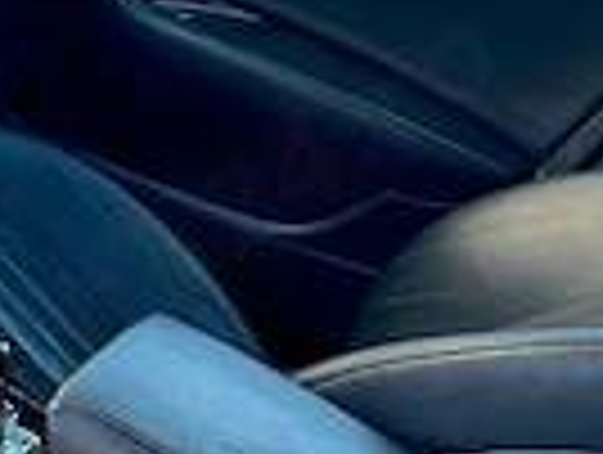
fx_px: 2024
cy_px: 261
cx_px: -315
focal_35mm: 116
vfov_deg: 12.8
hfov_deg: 15.5
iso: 50
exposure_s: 1/122
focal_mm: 5.7
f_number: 1.5
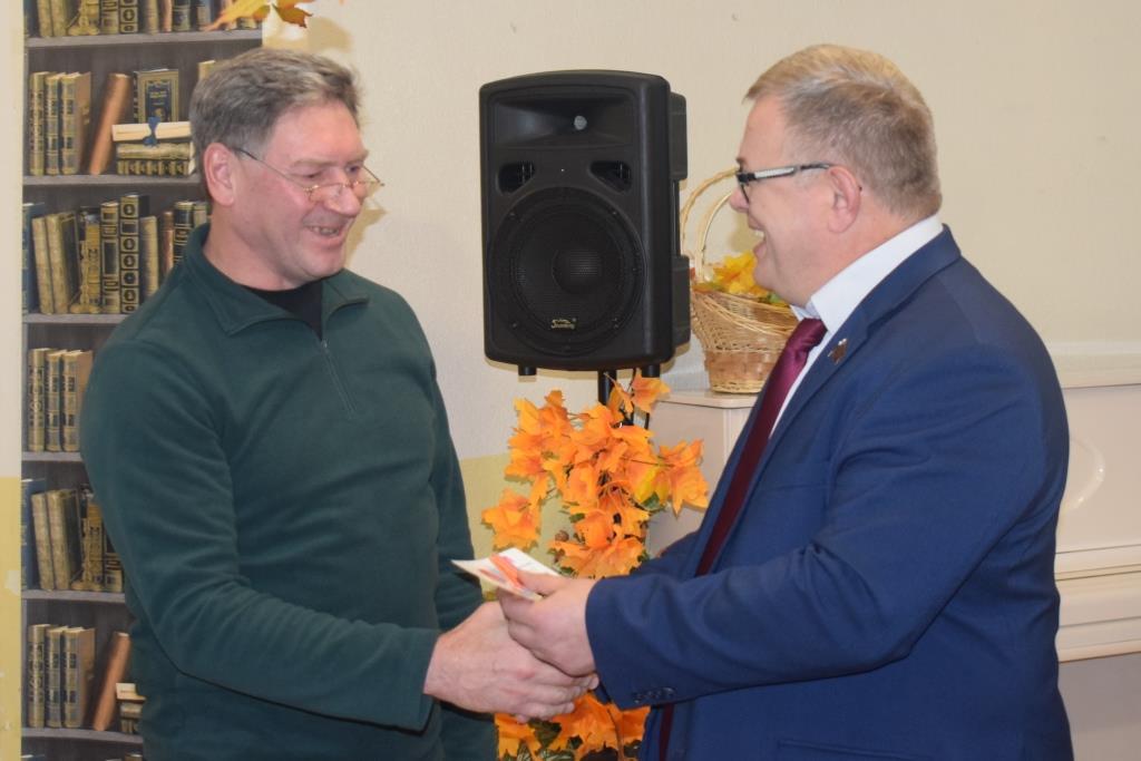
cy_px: 380
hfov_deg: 33.4
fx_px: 1902
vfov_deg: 22.6
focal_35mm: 60
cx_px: 570
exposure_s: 1/60
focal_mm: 40
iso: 1800
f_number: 5
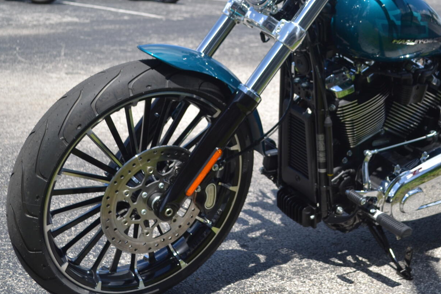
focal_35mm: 64
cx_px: 313
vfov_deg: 21.1
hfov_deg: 31.0
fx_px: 784
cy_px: 82
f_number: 4.2
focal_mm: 26
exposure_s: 1/500
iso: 100
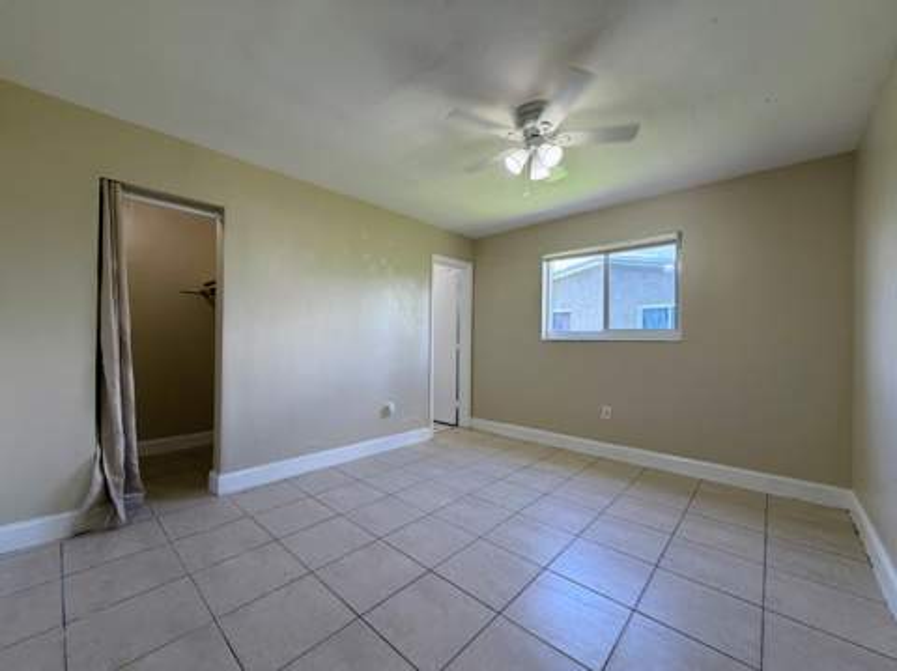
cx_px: 448
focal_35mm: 14
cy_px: 336
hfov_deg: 102.1
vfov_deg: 85.6
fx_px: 362
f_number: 2.2
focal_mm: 2.22
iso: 125
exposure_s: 1/120
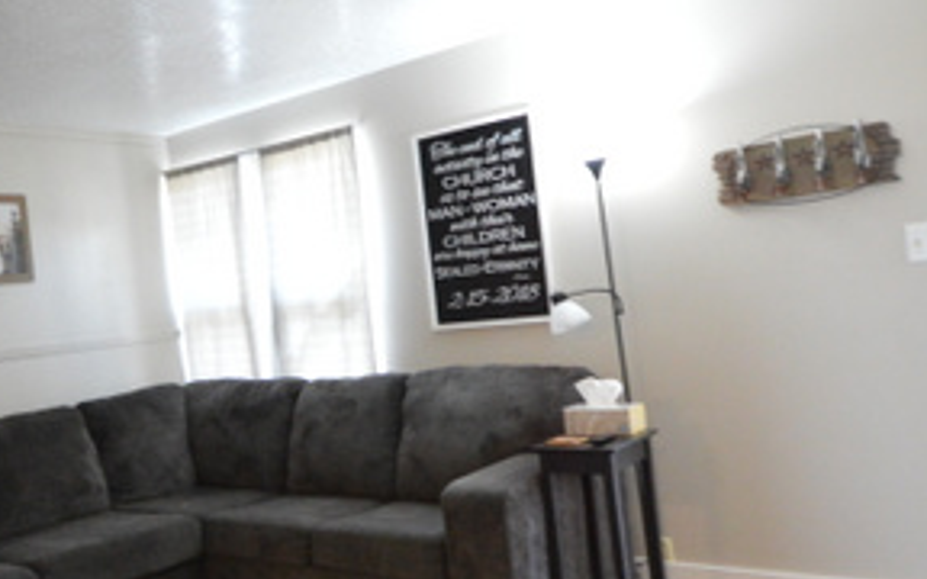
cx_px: 235
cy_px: 315
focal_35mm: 34
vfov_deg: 37.2
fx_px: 859
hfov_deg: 54.2
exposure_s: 1/60
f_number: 3.5
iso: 2500
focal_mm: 10
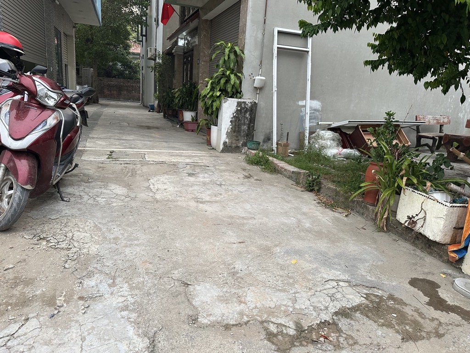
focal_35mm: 24
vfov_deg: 56.8
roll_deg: -4.0
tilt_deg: -13.1
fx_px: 326
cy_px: 176
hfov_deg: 71.6
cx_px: 235
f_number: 1.78
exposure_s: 1/121
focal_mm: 6.86
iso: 200
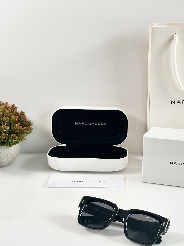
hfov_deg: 23.6
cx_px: 118
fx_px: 439
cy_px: 155
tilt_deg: -22.8
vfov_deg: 31.1
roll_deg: +0.3
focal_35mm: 62
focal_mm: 6.86
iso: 50
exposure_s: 1/100
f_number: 1.78
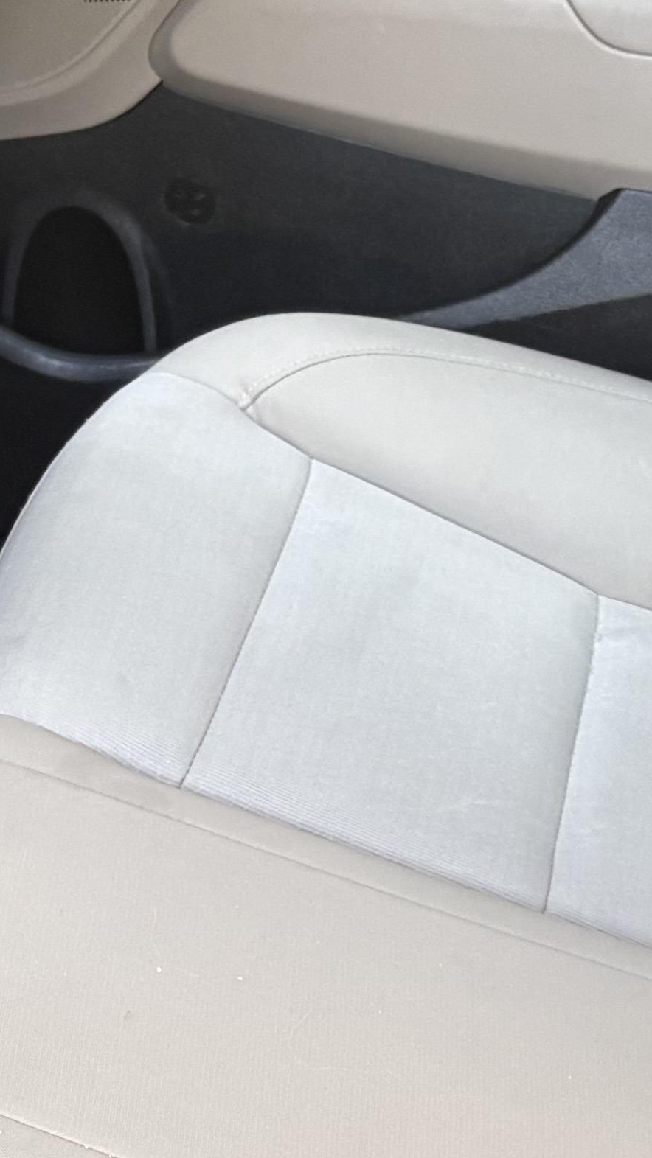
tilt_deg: -29.3
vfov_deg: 20.2
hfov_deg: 11.8
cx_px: 356
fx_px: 3165
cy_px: 1123
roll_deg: -2.3
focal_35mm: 103
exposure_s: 1/80
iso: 125
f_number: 1.6
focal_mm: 5.96
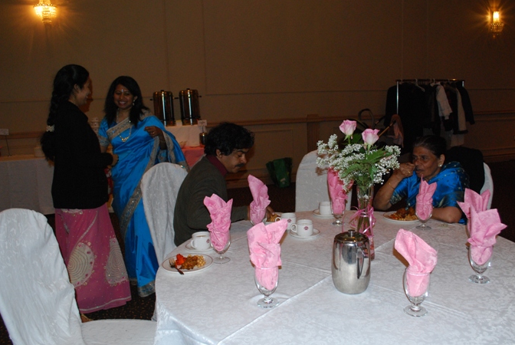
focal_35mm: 30
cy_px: 172
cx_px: 272
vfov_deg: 43.7
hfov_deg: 61.8
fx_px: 430
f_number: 5
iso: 800
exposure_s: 1/60
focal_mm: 18
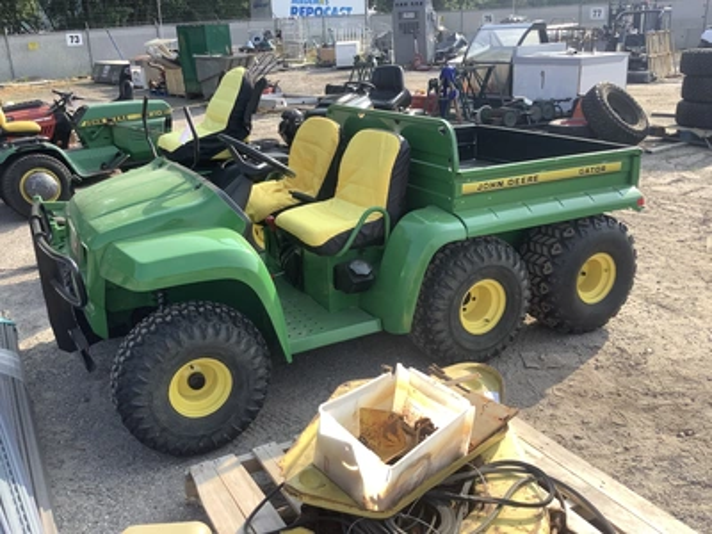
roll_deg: +1.9
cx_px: 356
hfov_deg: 58.4
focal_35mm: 31
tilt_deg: -20.5
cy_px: 267
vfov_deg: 45.4
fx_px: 638
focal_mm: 3.3
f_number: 2.4
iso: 25
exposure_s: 1/438
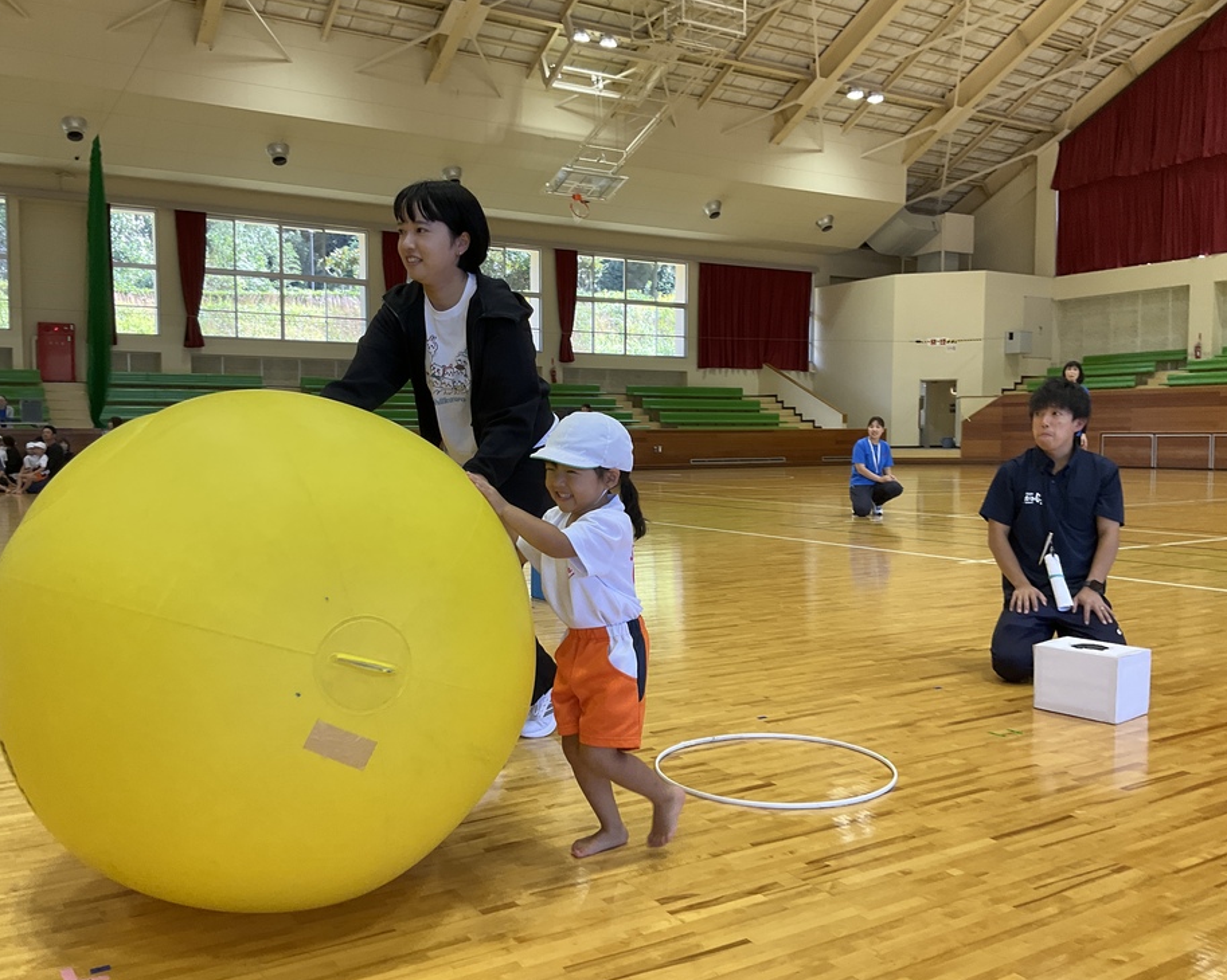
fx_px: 1126
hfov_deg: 57.2
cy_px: 502
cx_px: 586
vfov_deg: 47.1
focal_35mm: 31
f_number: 1.8
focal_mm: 3
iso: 50
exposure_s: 1/122
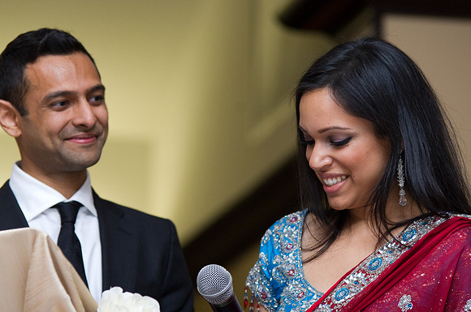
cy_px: 156
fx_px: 2940
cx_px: 236
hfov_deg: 9.2
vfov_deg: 6.1
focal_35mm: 225
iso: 800
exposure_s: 1/180
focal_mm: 150
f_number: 4
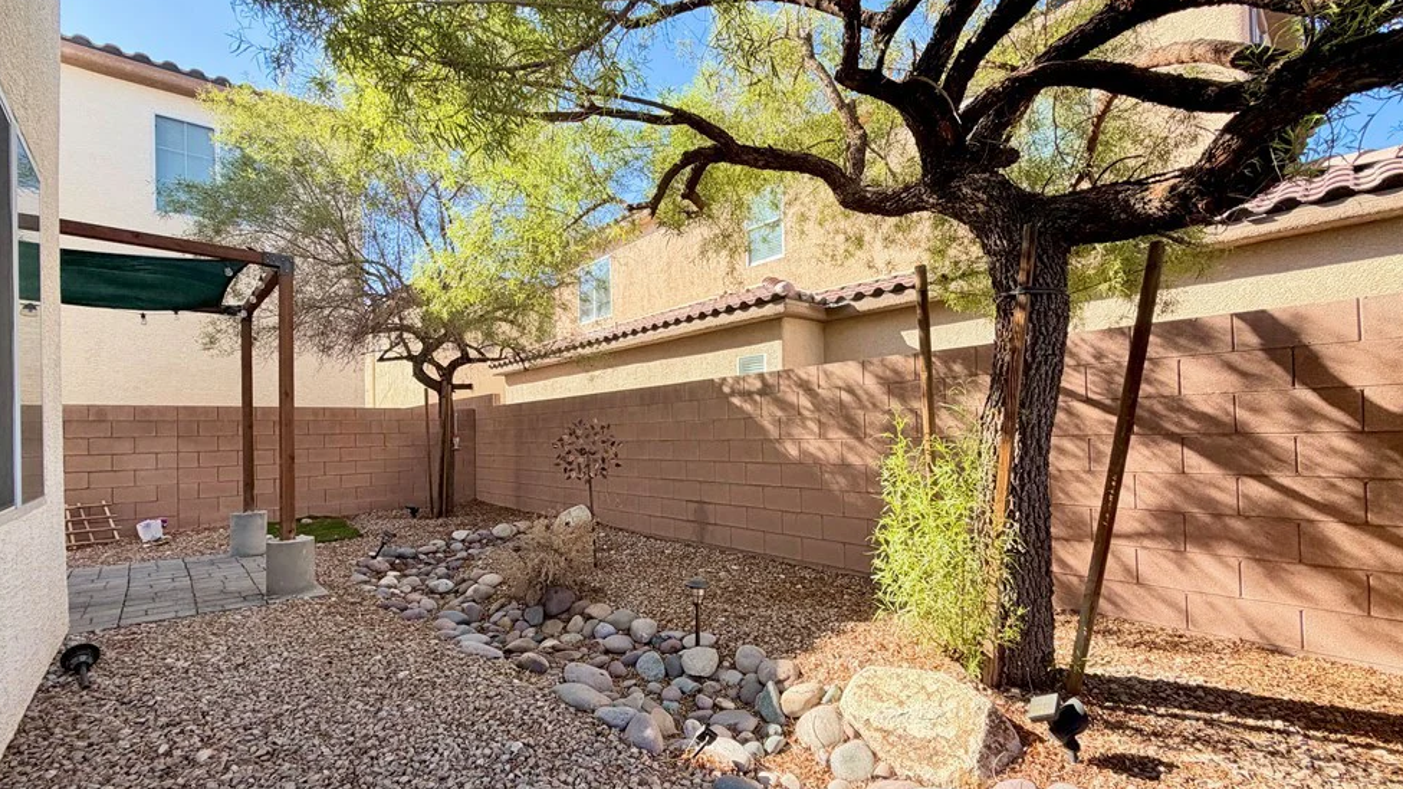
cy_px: 426
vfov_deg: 67.0
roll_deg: +1.0
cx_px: 674
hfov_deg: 99.3
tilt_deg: +0.5
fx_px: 595
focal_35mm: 16
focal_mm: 2.22
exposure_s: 1/498
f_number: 2.2
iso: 64
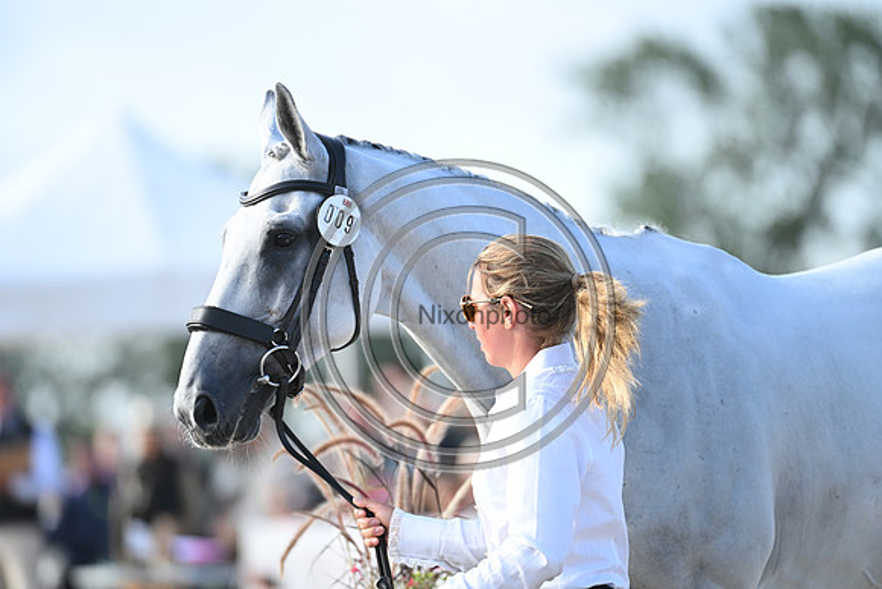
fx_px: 9802
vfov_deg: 3.4
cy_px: 294
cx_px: 441
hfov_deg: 5.2
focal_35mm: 400
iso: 1100
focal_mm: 400
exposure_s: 1/1600
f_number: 5
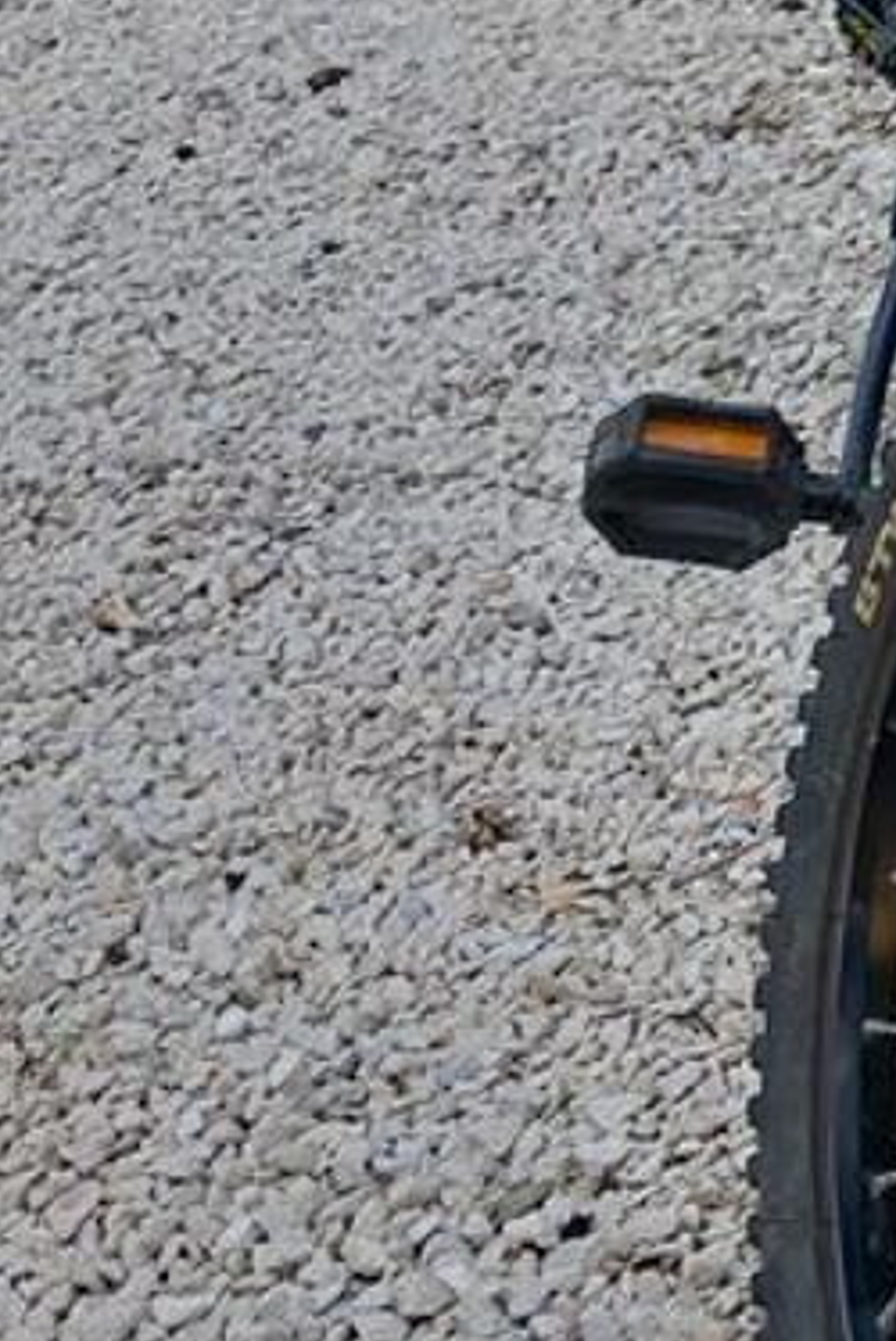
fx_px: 3726
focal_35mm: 100
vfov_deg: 19.4
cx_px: 1330
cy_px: -195
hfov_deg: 13.0
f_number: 1.8
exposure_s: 1/50
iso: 40
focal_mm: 4
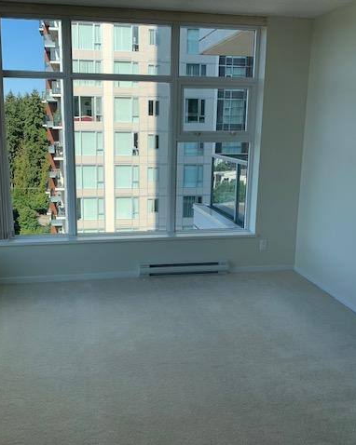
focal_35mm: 34
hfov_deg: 43.3
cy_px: 222
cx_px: 158
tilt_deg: -11.0
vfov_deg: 52.9
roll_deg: -1.2
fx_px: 448
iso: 25
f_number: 1.8
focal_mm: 4.25
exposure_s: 1/936
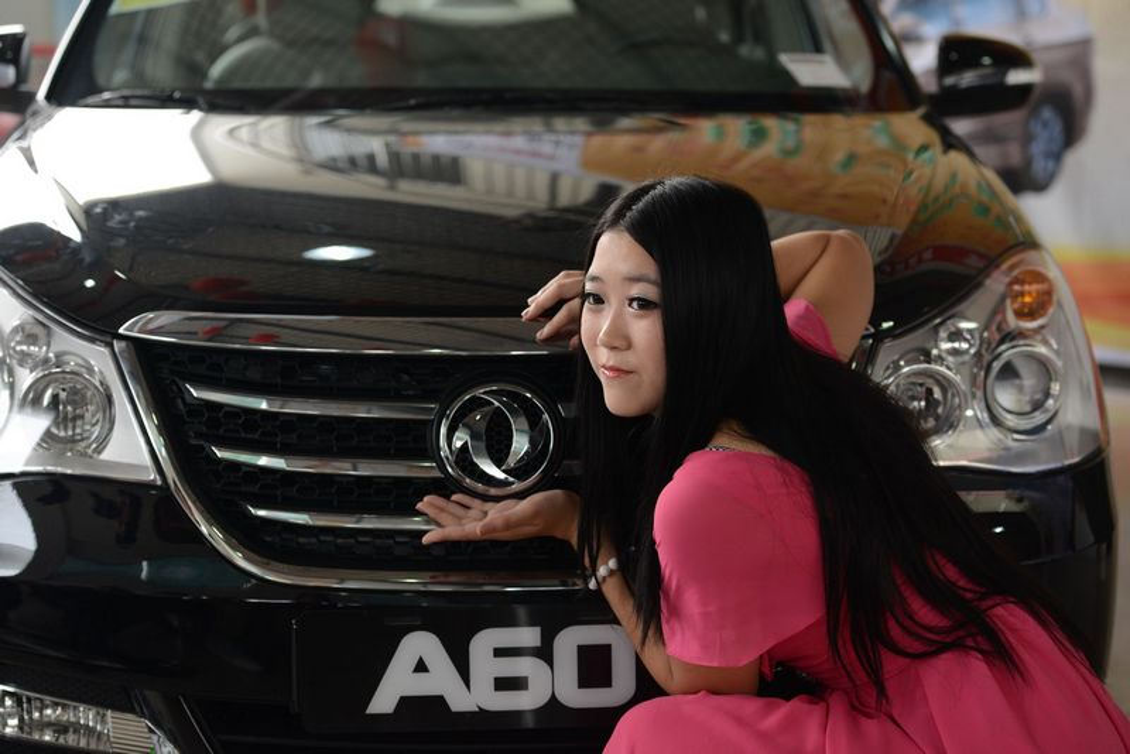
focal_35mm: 70
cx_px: 565
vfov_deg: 19.5
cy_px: 377
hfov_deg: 28.8
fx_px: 2198
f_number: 3.5
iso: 1000
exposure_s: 1/160
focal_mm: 70
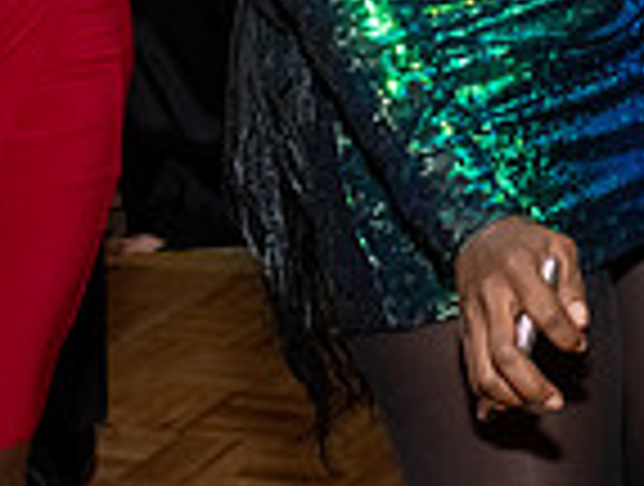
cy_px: -461
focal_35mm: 128
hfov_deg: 14.5
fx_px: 2387
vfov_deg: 10.7
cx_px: 912
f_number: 6.3
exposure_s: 1/250
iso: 500
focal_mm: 17
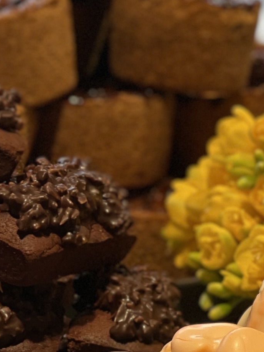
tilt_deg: -11.9
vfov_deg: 7.0
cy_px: 153
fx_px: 2856
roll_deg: +0.4
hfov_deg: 5.3
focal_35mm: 281
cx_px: 206
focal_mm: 7.5
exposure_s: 1/120
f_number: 2.2
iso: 50
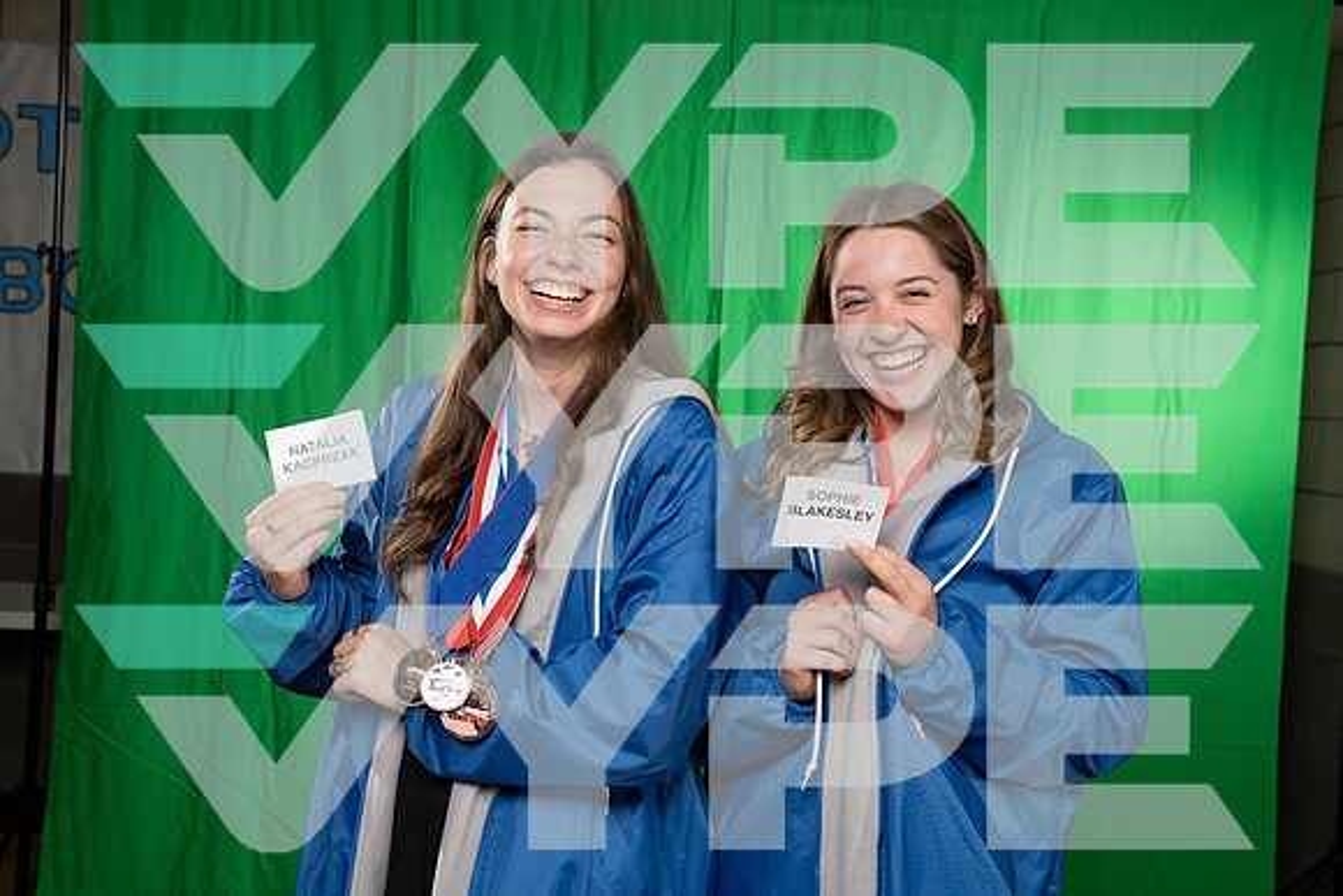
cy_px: 448
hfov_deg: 49.5
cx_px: 672
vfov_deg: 34.2
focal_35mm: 39
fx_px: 1455
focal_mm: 39
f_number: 5.6
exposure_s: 1/250
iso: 200
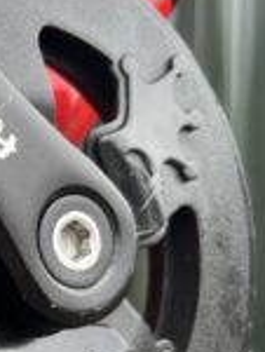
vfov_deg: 23.1
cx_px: -162
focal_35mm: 83
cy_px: 300
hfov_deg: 16.0
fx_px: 845
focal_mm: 5.1
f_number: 1.6
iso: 32
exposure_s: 1/138
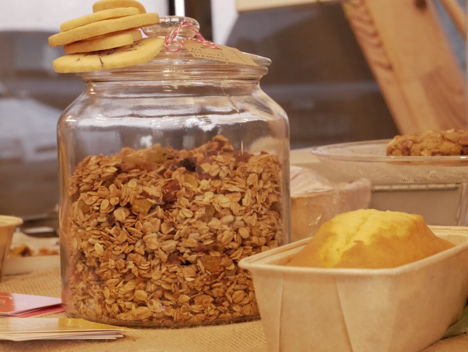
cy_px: 176
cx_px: 234
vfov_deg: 16.1
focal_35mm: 92
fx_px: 1245
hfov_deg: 21.3
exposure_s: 1/20
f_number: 9
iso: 3200
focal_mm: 46
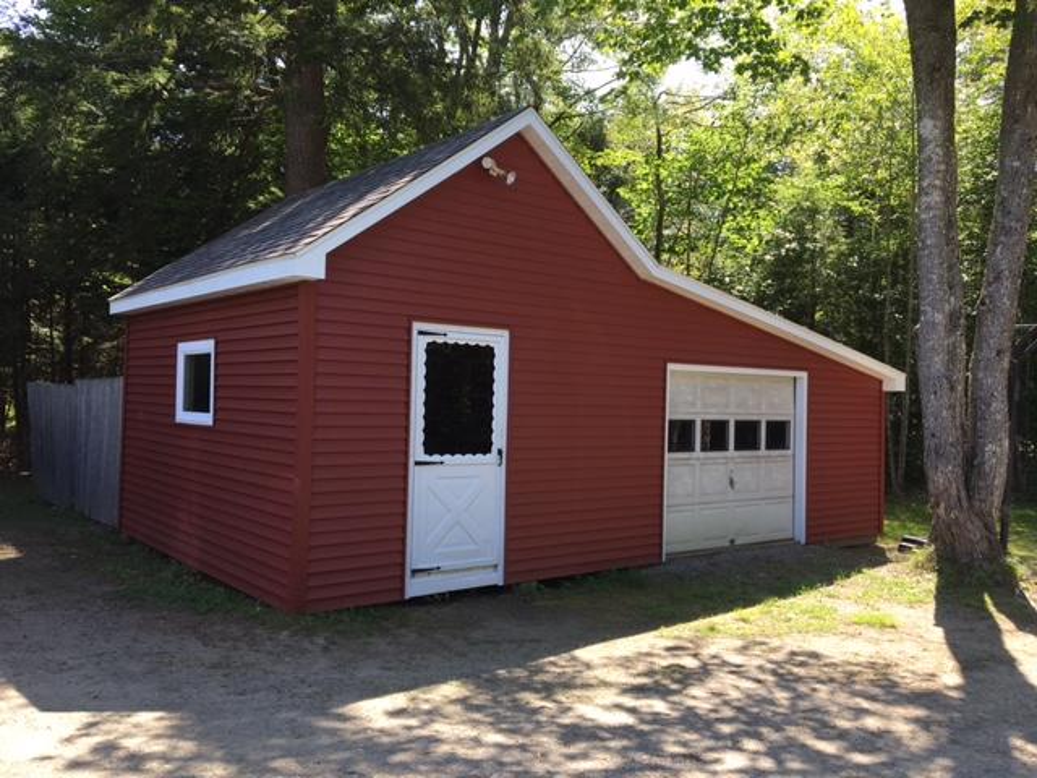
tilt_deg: +0.9
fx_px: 869
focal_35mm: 29
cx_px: 518
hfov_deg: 61.7
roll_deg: -0.7
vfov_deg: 48.2
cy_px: 389
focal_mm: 4.15
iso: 25
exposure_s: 1/313
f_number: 2.2
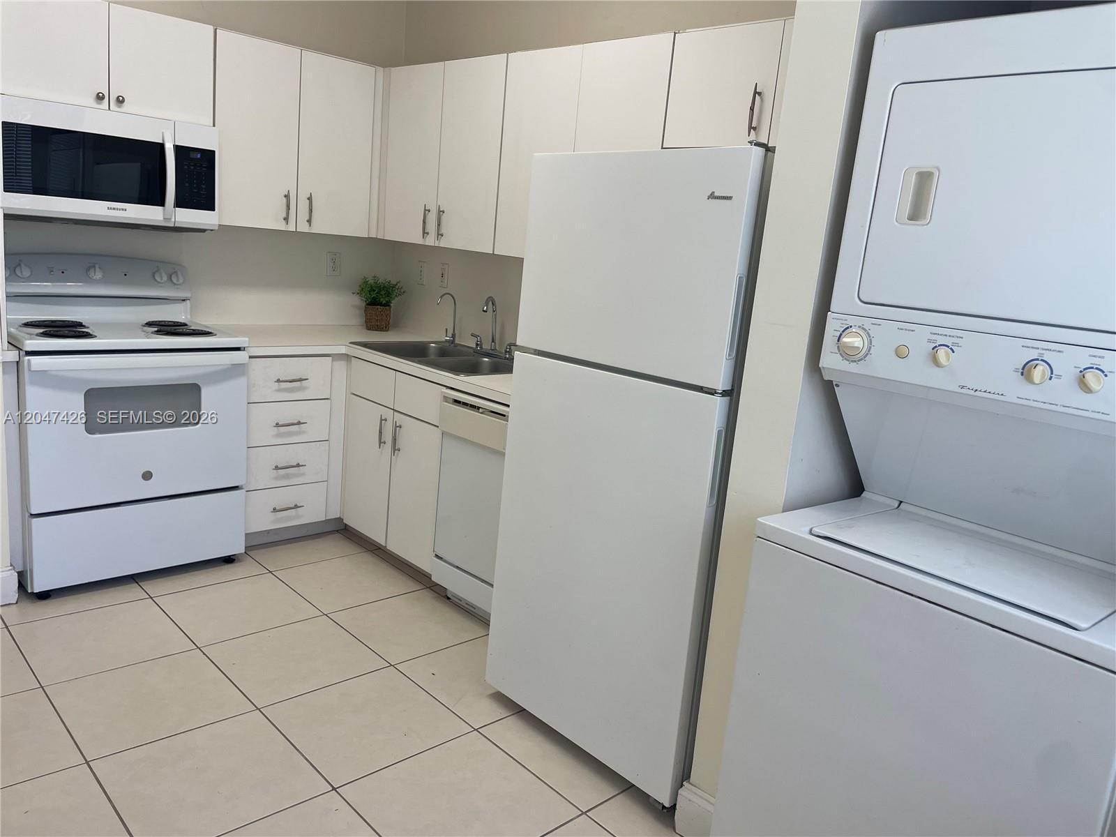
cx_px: 558
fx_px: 838
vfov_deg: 53.1
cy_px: 418
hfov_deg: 67.3
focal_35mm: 26
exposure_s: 1/120
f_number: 1.6
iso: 50
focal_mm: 4.2
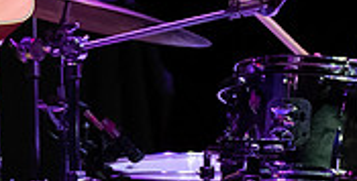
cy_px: -144
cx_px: 140
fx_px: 14236
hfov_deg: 1.4
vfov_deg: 0.7
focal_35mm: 1538
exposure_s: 1/320
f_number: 7.1
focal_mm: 400
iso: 3200
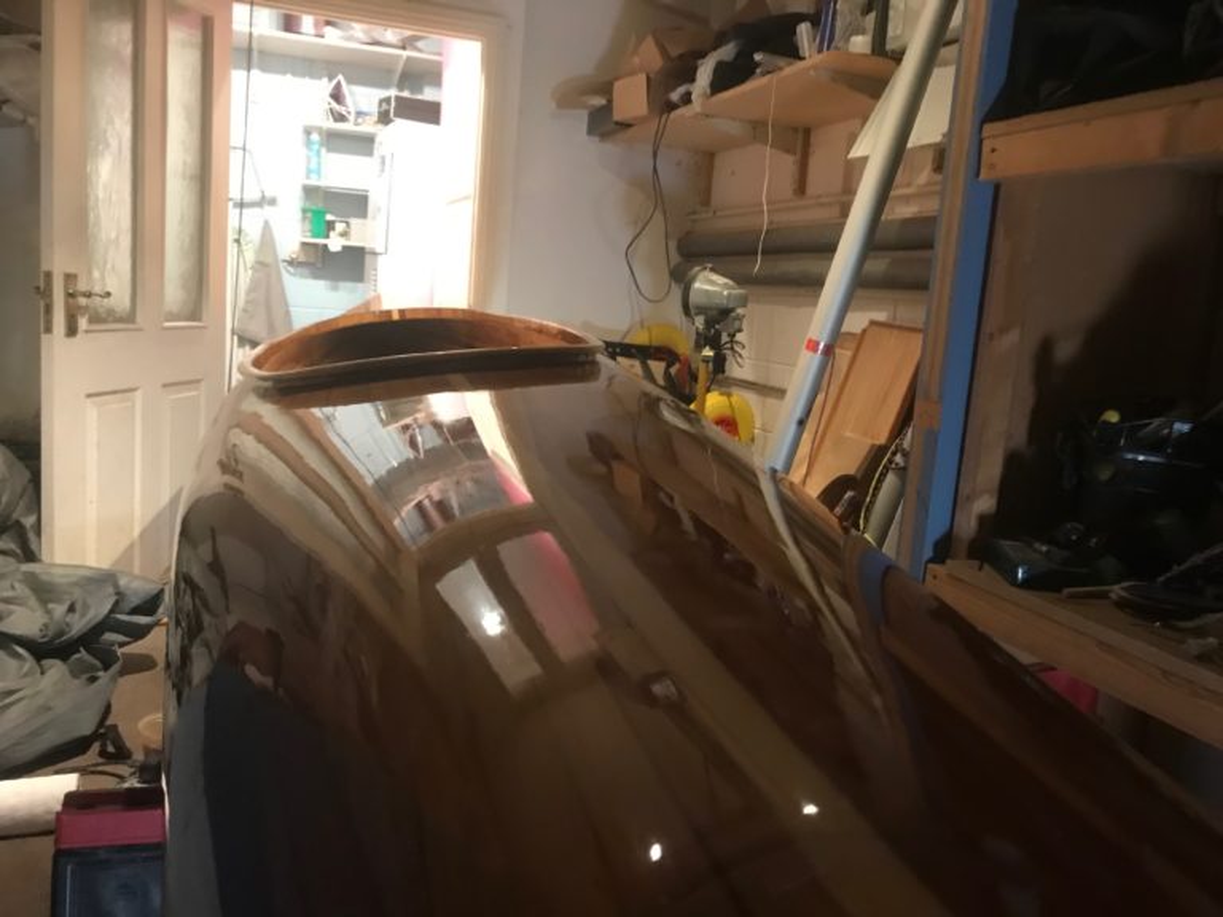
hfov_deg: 63.4
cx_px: 612
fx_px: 989
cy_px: 458
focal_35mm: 28
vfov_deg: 49.7
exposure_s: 1/9
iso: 100
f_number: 1.8
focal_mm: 3.99
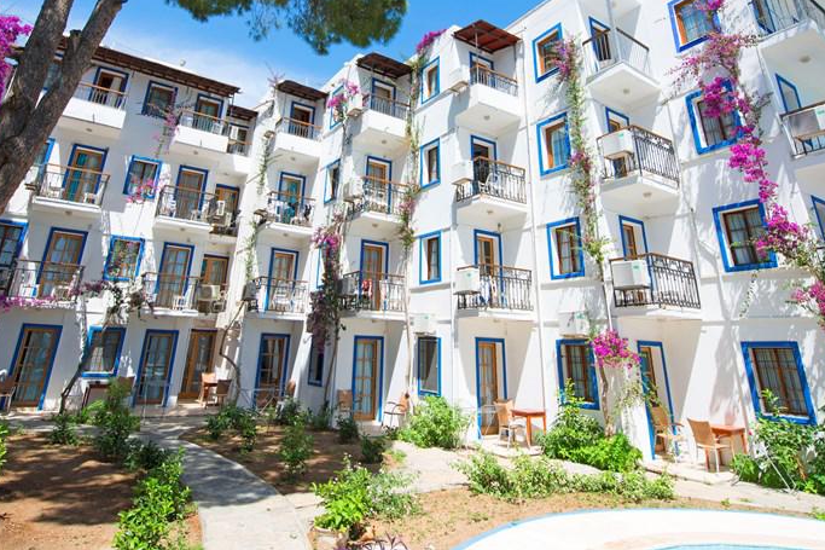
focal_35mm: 21
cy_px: 152
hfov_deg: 81.2
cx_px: 391
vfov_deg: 57.1
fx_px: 481
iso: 100
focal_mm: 14
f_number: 8
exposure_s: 1/160
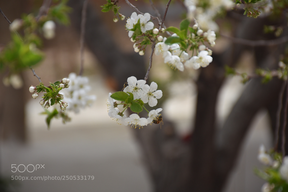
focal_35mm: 210
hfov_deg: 9.8
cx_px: 144
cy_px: 96
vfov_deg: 6.5
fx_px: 1680
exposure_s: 1/500
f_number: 5.6
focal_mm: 140
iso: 125
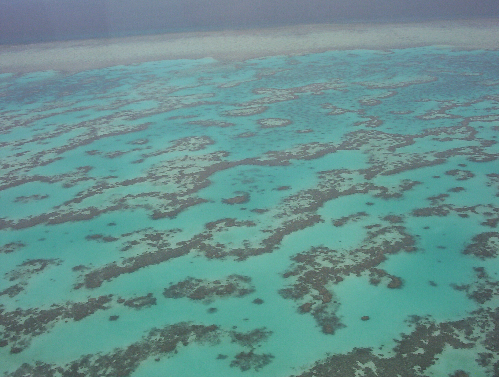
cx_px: 250
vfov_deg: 37.0
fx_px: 564
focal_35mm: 39
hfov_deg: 47.8
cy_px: 188
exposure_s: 1/672
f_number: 8
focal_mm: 6
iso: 100
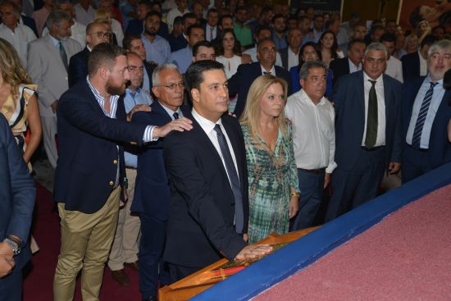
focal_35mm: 38
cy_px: 150
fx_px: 476
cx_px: 226
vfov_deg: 35.1
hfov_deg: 50.7
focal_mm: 38
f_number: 6.3
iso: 500
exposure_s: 1/60
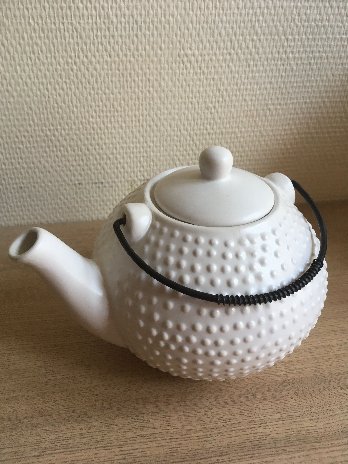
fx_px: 389
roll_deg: -1.4
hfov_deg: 48.2
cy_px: 232
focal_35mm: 29
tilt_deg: -35.8
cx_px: 174
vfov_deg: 61.7
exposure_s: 1/33
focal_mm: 4.15
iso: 25
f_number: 2.2
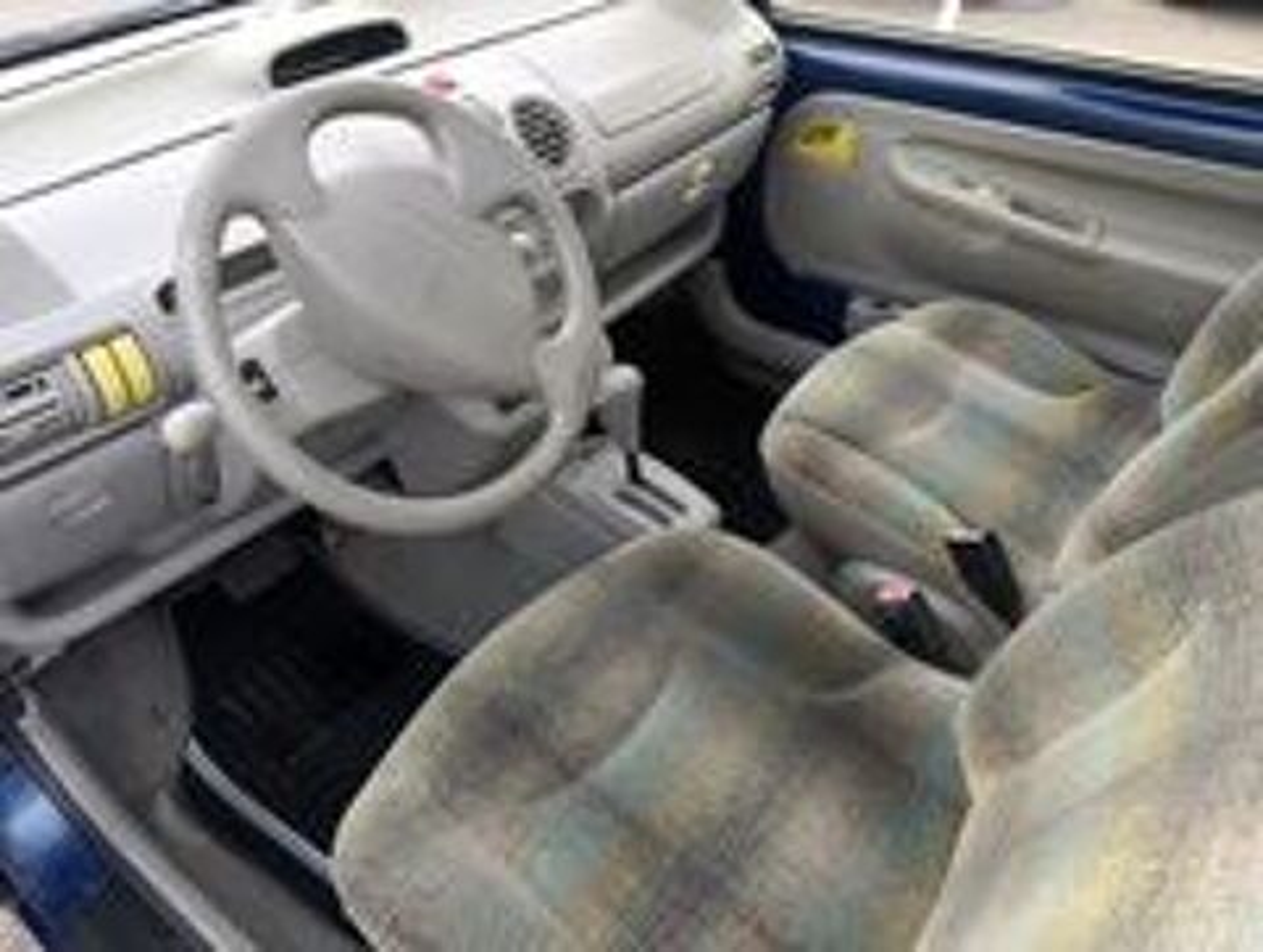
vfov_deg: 53.2
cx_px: 632
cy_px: 476
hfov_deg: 67.2
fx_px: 951
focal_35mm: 26
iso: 131
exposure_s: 1/50
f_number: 1.8
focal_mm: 3.96
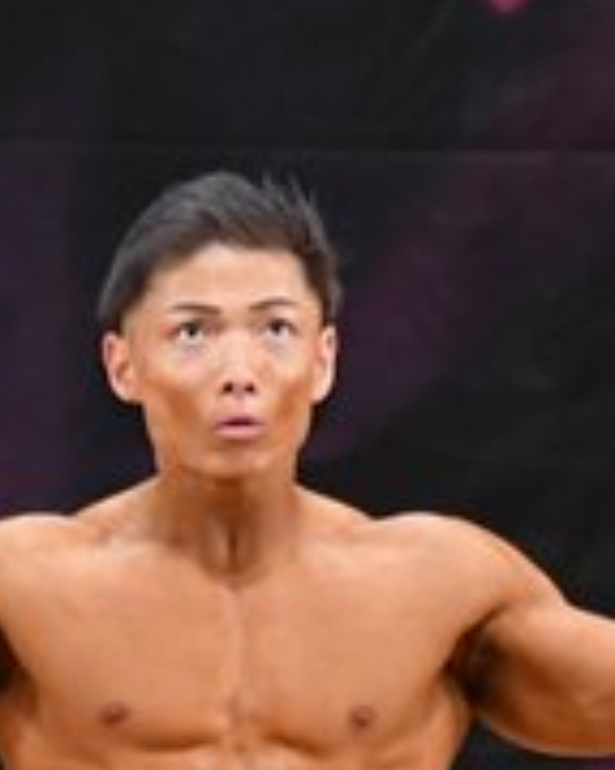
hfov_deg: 1.3
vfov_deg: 1.6
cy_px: 1088
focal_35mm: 1219
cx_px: 368
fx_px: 27758
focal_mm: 200
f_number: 5.6
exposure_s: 1/400
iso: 3200
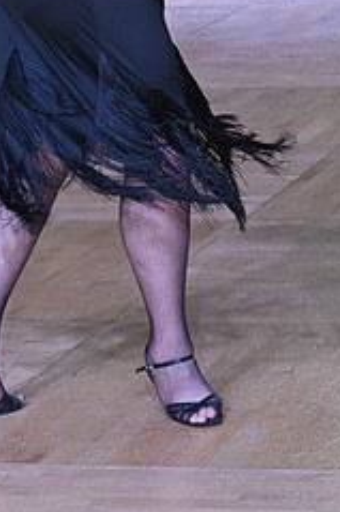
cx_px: 388
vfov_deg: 9.7
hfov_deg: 6.5
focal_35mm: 209
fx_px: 2965
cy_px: -92
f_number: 8
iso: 1600
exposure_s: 1/200
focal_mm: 86
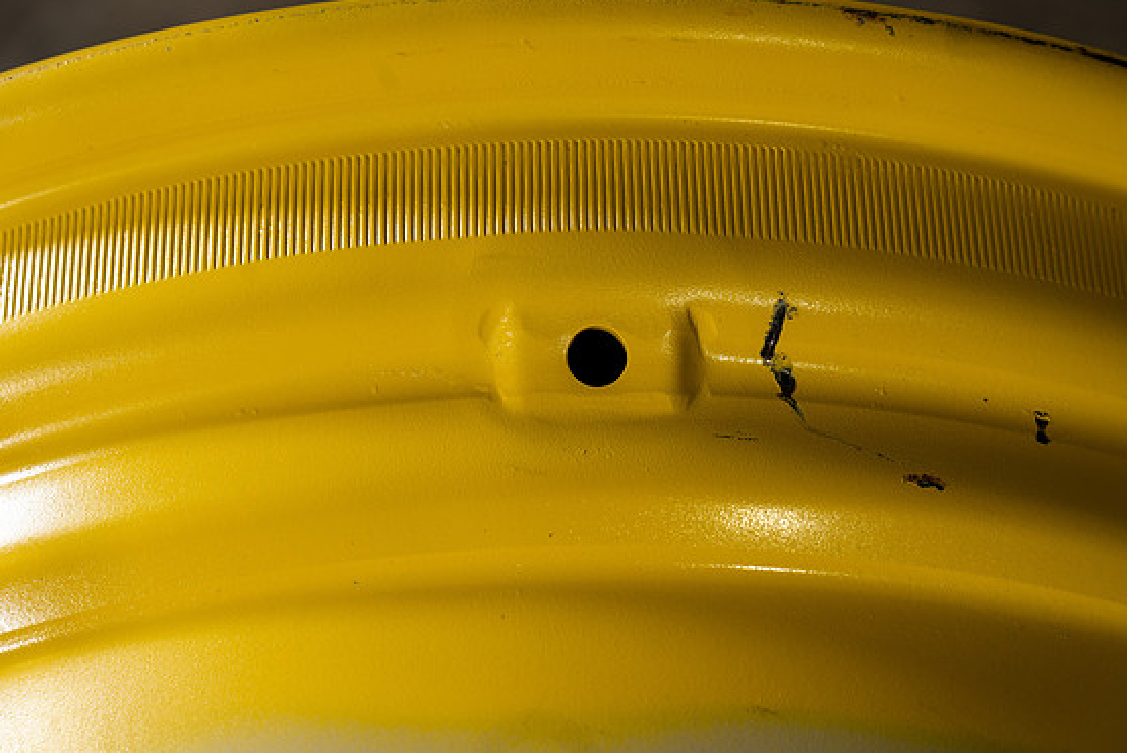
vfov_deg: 15.4
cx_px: 586
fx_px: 2788
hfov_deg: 22.9
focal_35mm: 89
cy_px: 367
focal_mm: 85
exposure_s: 1/100
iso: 500
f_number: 5.6
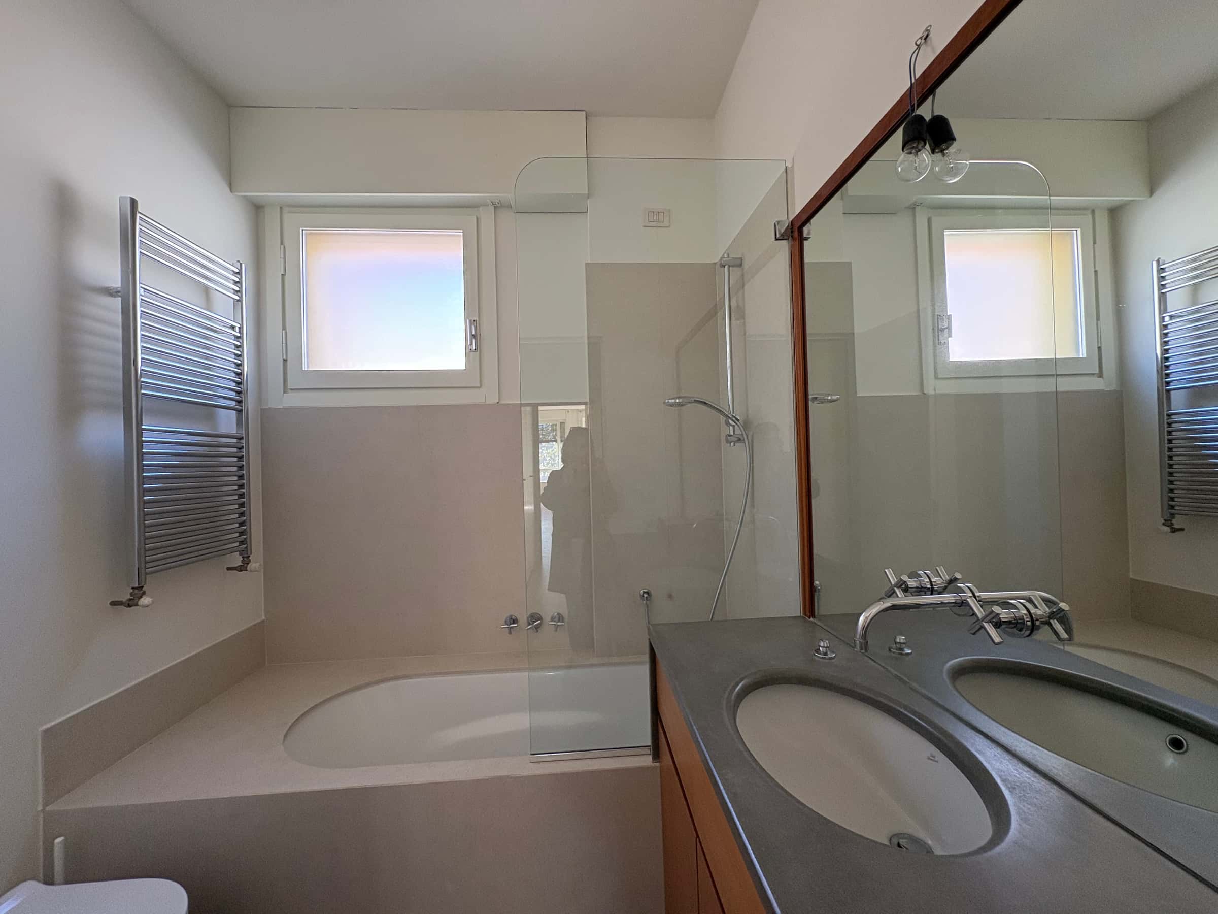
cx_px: 609
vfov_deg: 85.7
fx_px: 493
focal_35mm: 14
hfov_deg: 102.1
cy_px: 457
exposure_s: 1/77
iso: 250
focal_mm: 2.22
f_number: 2.2
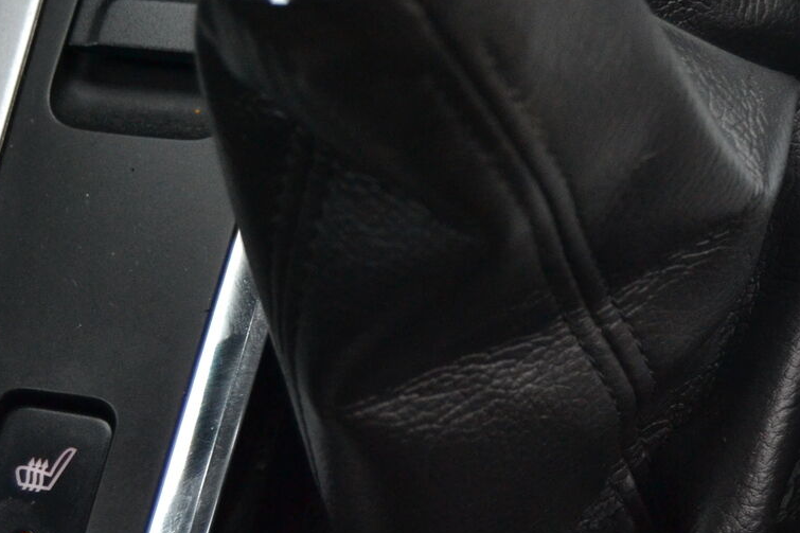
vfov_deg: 9.5
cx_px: 633
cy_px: 360
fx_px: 3221
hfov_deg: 14.1
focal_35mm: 145
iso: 640
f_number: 4.8
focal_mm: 38
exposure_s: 1/60
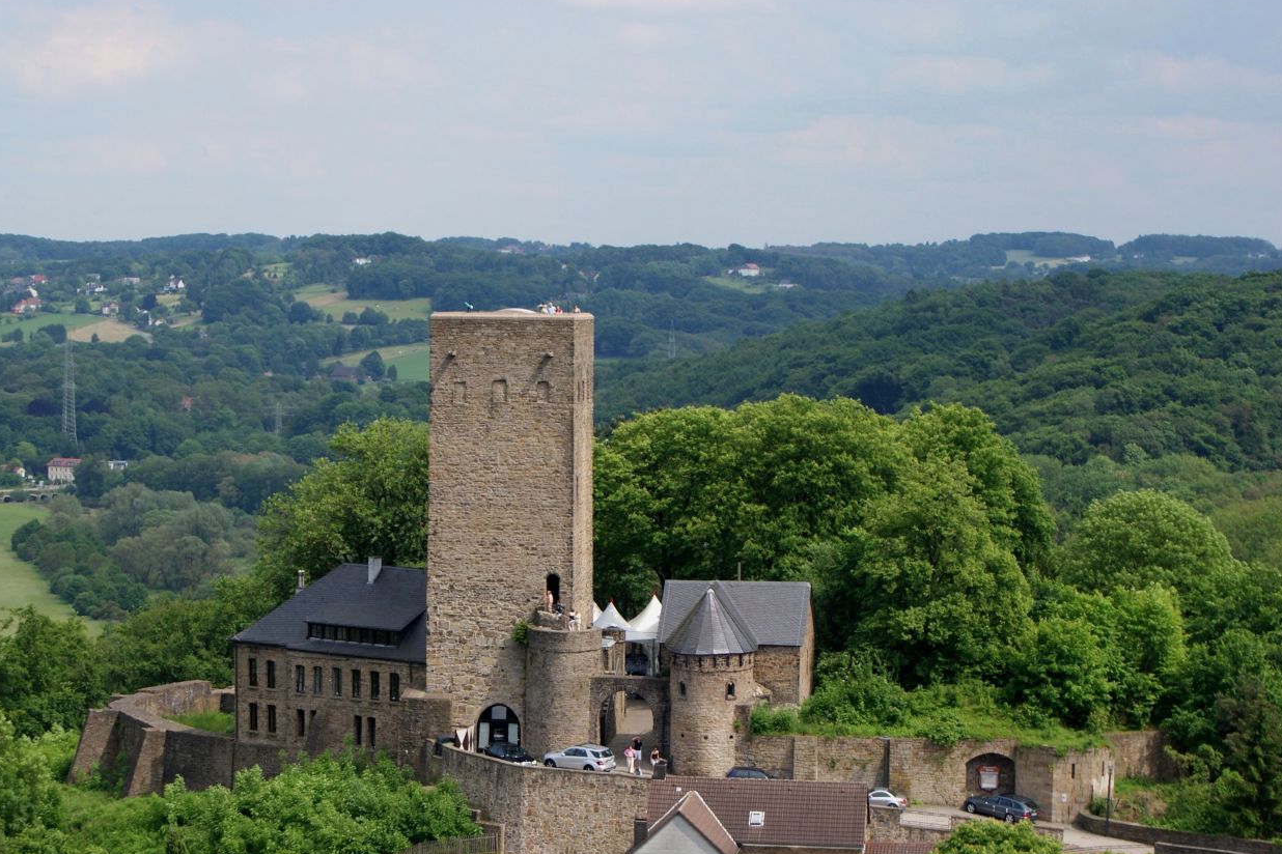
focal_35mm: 91
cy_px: 504
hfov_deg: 22.4
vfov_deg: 15.0
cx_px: 573
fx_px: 3240
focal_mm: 50
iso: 100
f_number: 10
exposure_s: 1/100
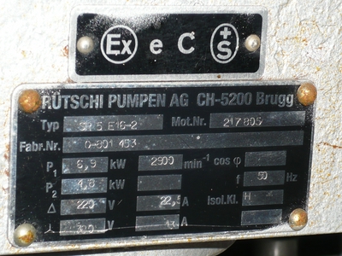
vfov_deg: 10.0
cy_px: 128
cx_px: 171
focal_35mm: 149
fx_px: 1472
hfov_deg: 13.3
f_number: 5.6
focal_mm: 16.4
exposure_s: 1/30
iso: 100
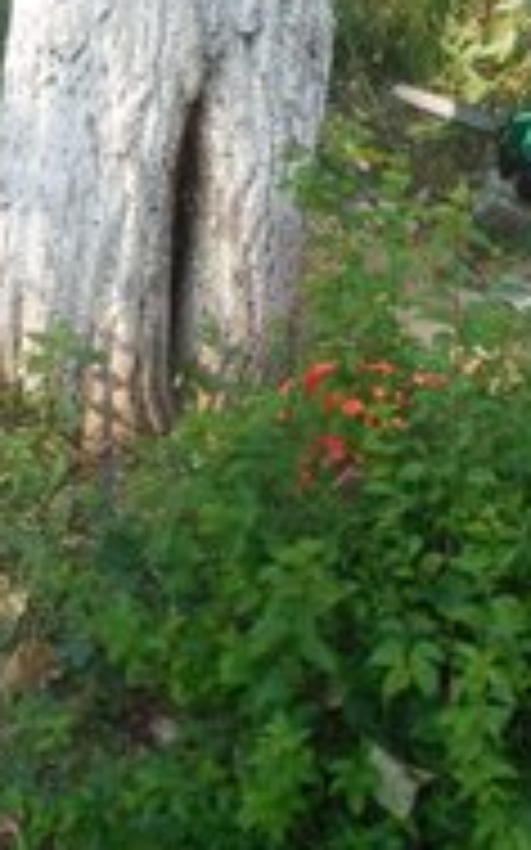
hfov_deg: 26.3
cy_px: 144
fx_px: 1135
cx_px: 214
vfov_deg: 39.1
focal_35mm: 49
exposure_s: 1/160
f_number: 3.3
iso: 125
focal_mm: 4.5
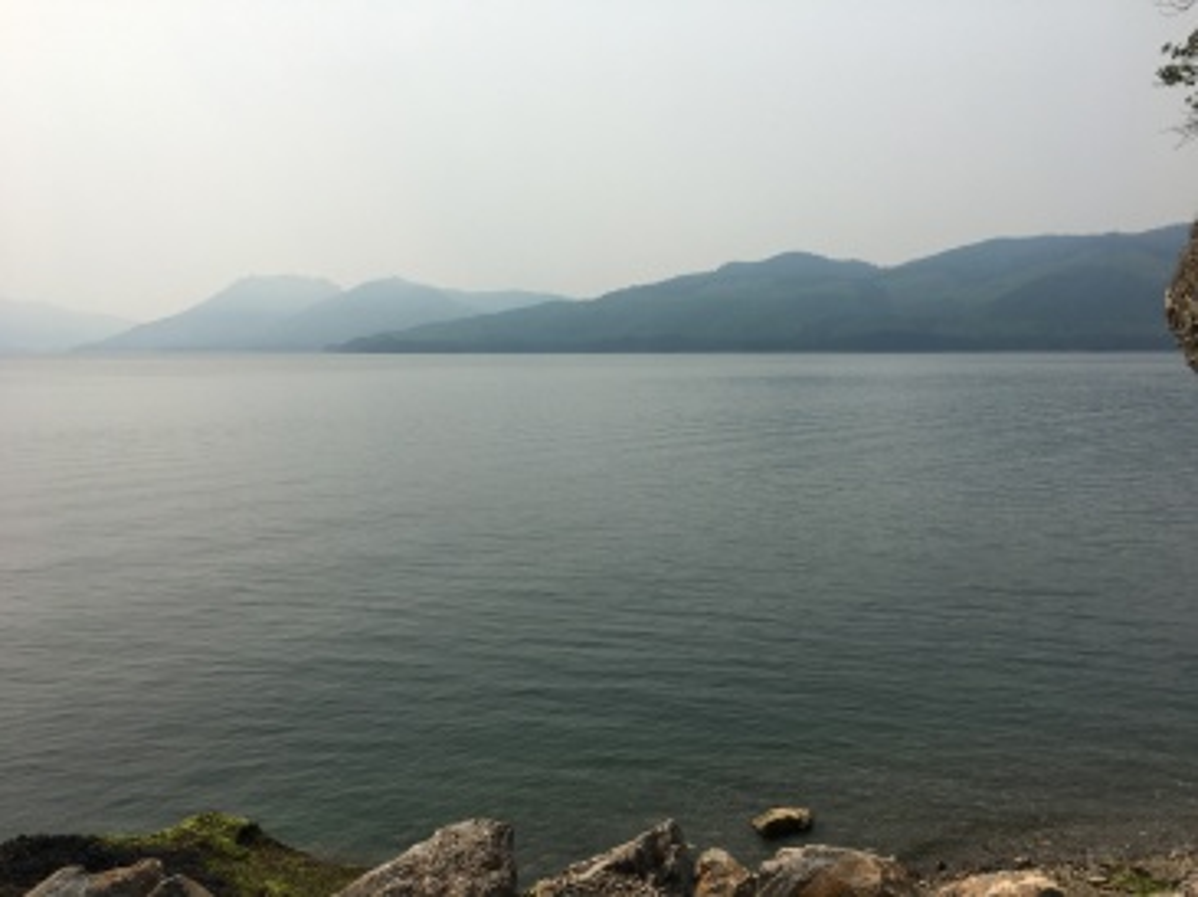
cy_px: 448
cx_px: 599
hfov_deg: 61.7
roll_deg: -0.4
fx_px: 1003
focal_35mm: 29
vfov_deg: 48.2
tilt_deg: -3.8
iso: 25
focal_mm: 4.15
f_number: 2.2
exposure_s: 1/2959
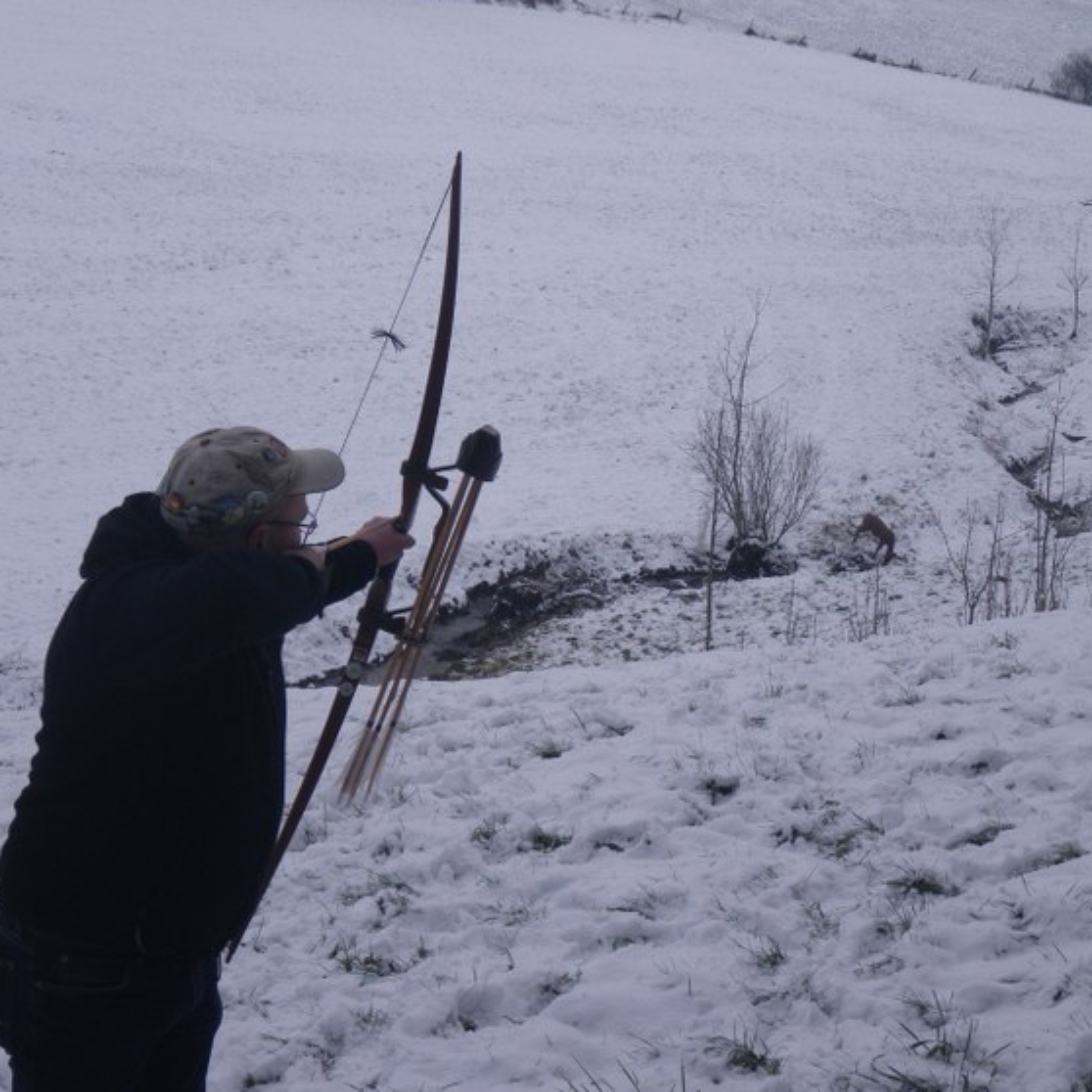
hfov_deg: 27.7
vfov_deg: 27.7
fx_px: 2213
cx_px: 538
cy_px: 489
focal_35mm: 62
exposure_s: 1/400
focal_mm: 9.1
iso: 64
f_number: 5.3
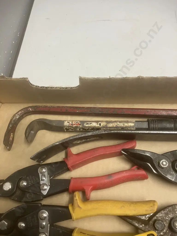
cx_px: 88
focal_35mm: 28
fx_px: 191
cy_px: 118
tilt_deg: -62.7
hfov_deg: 49.7
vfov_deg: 63.4
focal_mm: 3.99
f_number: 1.8
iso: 64
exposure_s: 1/50
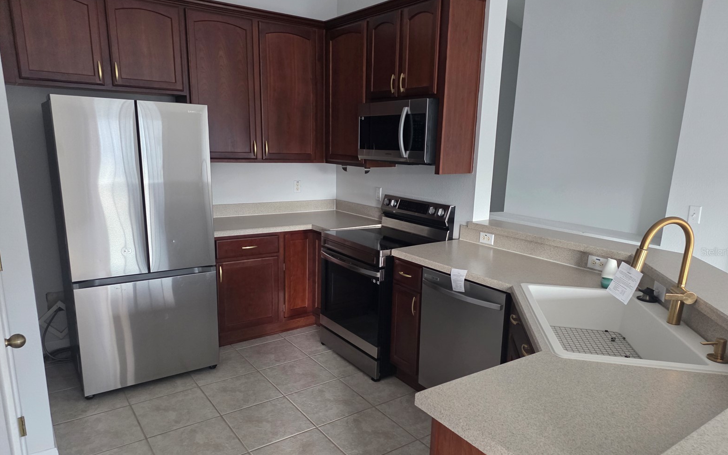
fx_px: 496
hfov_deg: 72.5
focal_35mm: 25
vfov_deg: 49.2
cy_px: 252
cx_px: 372
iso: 400
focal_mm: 6.3
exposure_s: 1/120
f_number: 1.7
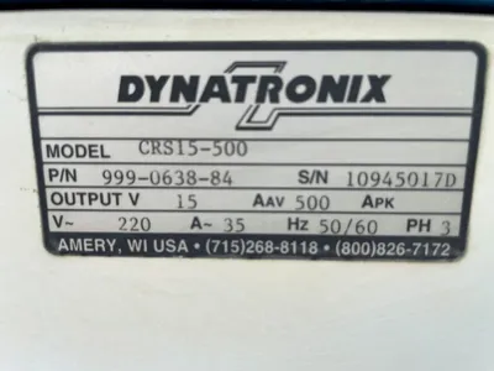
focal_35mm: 26
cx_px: 247
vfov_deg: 53.1
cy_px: 186
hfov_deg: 67.3
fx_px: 371
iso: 32
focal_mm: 4.2
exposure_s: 1/1795
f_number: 1.6
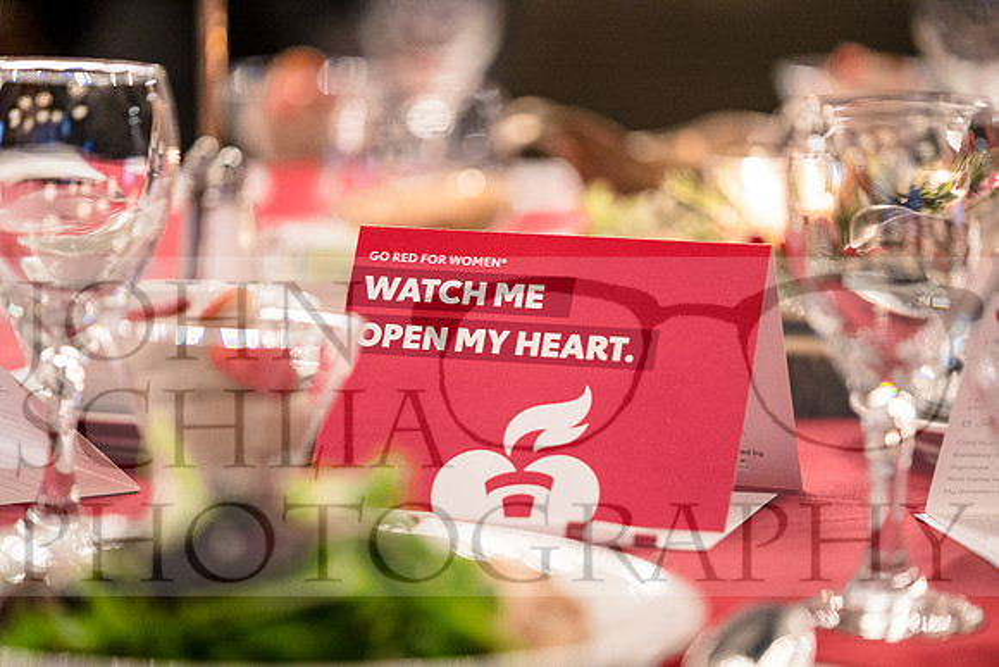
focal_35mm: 154
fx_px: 4274
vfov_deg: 8.9
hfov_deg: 13.3
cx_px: 500
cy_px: 334
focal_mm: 154
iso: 3200
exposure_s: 1/60
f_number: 2.8
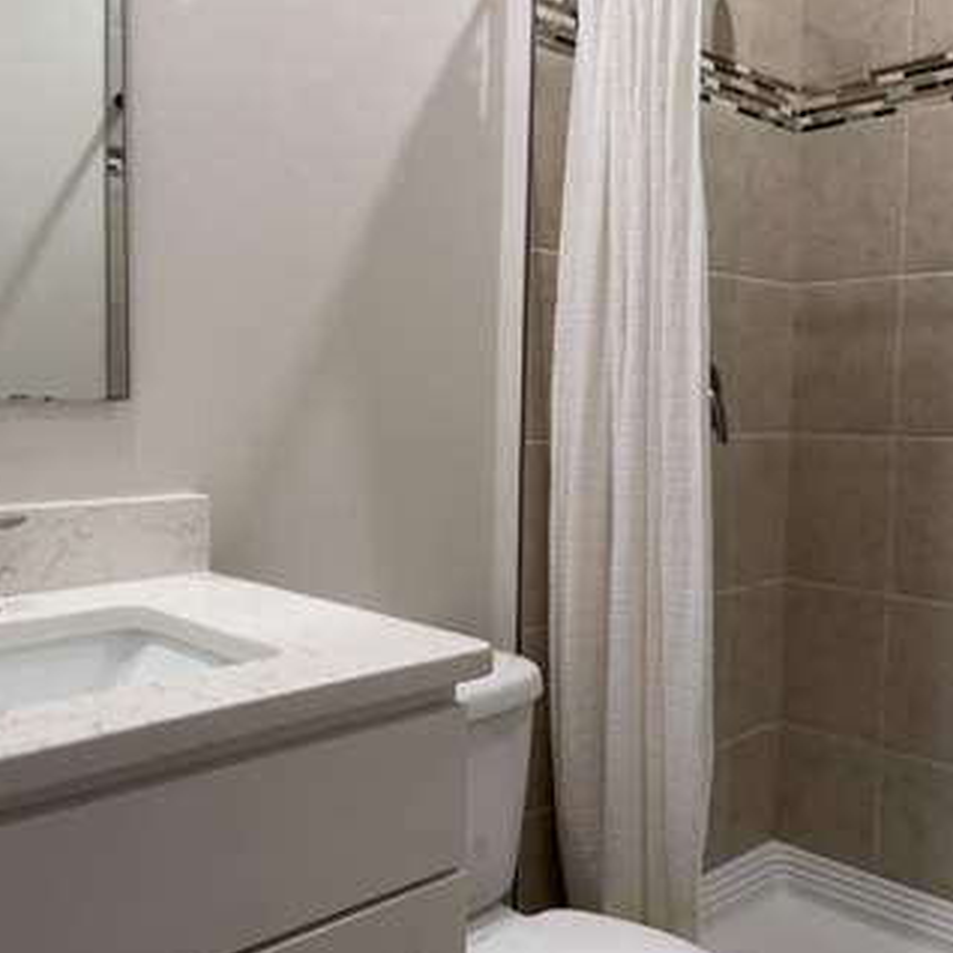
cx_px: 309
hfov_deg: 50.1
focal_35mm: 32
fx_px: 997
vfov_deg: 51.1
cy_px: 457
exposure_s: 1/120
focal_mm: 6.76
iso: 200
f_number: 1.78
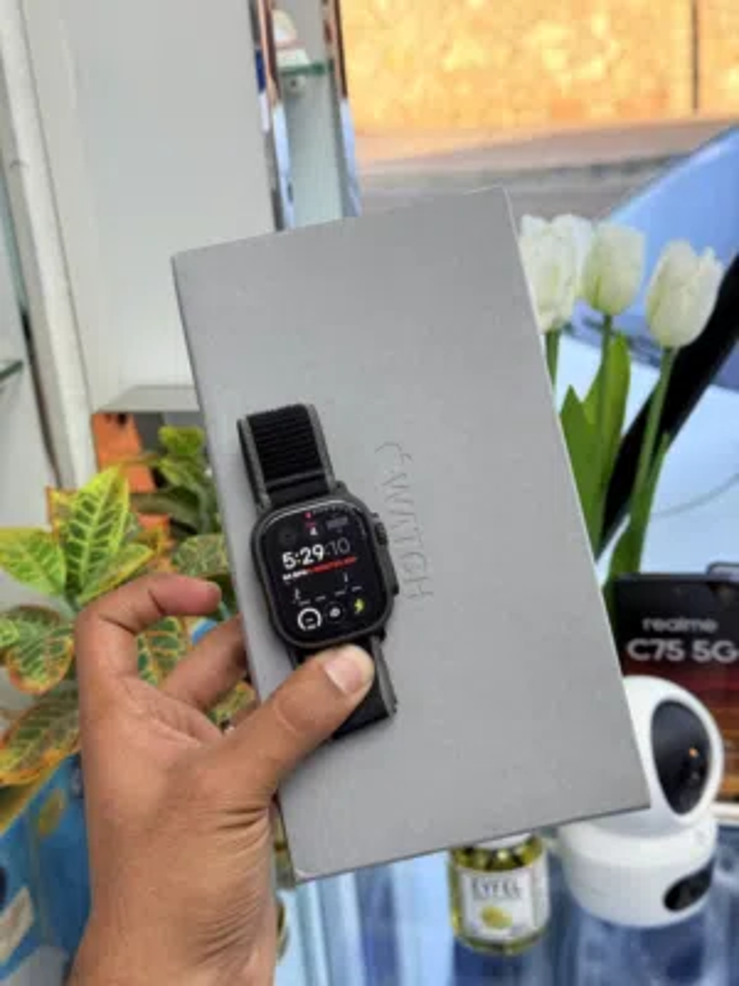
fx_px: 1366
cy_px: 493
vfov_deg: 39.7
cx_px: 370
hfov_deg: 30.3
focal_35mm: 48
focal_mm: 6.76
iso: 100
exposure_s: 1/452
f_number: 1.78
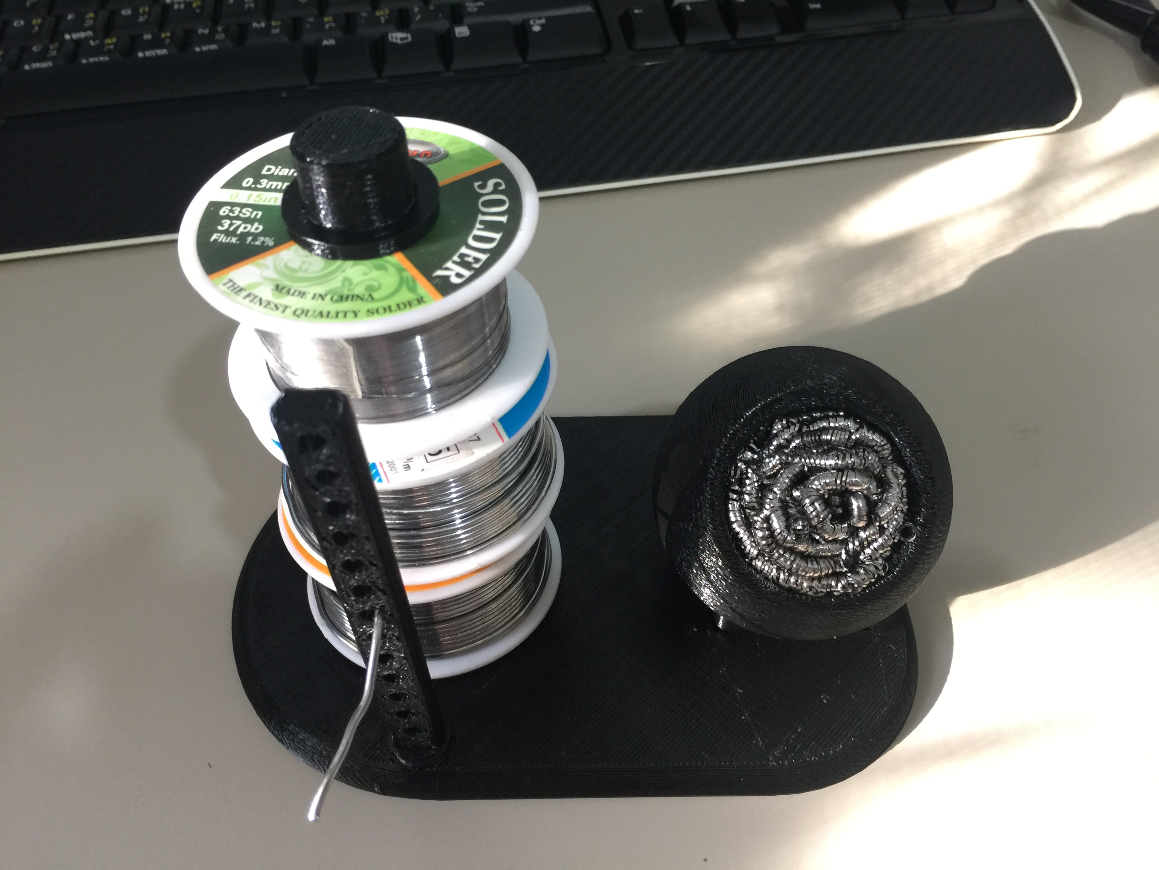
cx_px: 580
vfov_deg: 48.2
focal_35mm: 29
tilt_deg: -47.1
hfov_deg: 61.7
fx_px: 971
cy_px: 435
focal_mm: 4.15
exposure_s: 1/17
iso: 64
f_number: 2.2
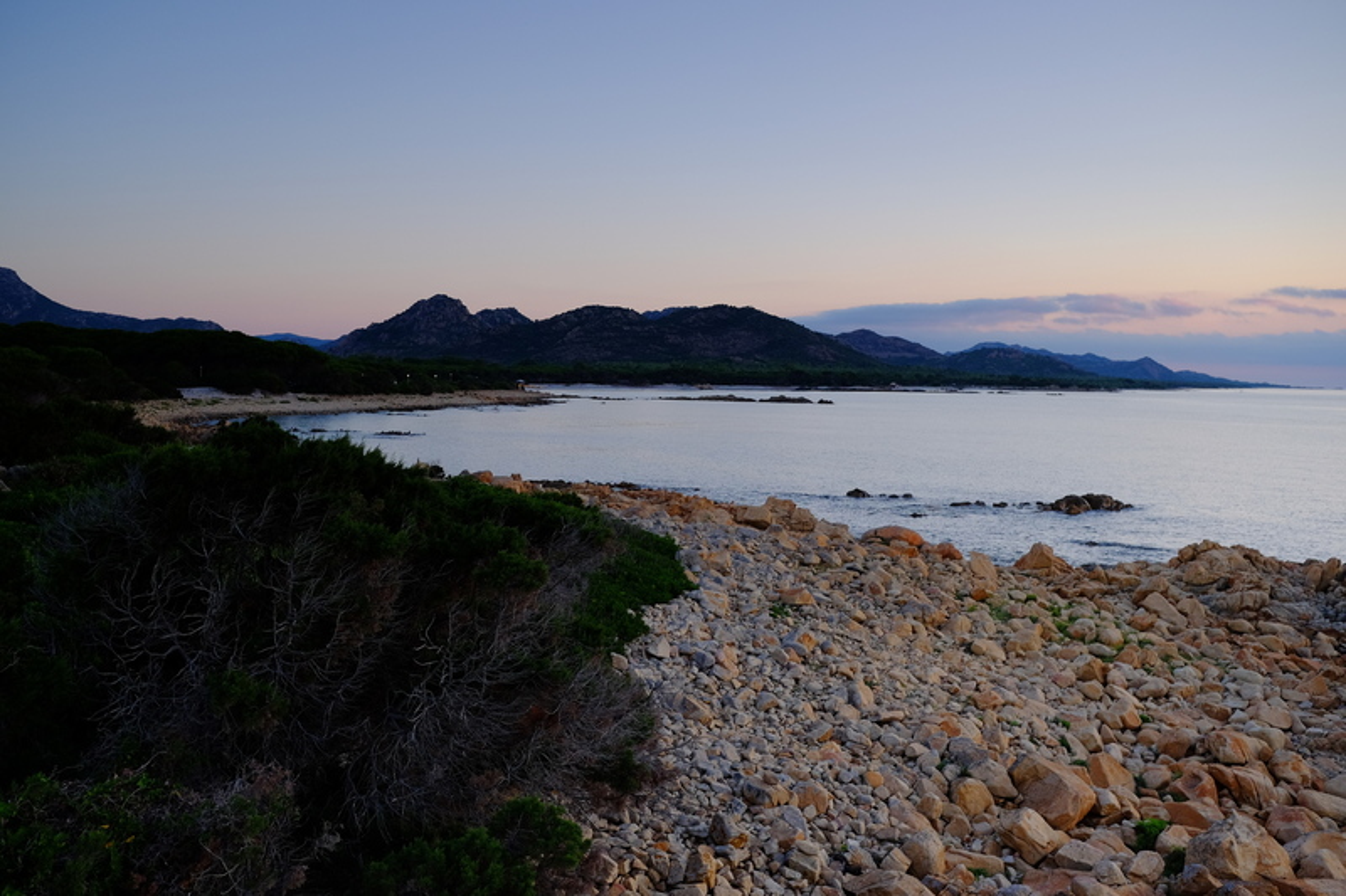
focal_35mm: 35
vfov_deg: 37.8
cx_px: 673
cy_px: 448
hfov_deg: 54.4
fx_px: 1308
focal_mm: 23
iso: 400
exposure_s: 1/110
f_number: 4
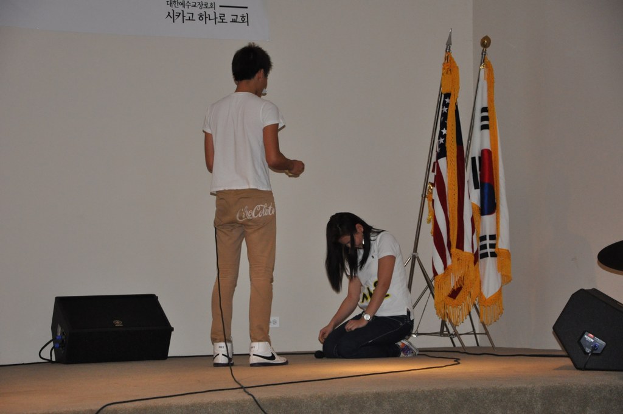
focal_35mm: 105
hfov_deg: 19.5
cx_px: 312
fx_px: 1815
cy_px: 207
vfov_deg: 13.0
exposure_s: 1/60
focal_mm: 70
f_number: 5.3
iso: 1600
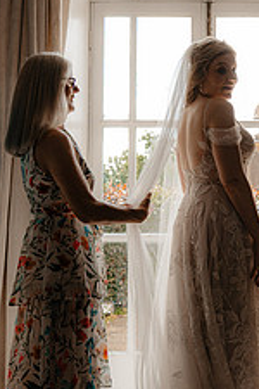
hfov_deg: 19.3
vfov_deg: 28.8
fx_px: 755
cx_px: 205
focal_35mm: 70
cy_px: 157
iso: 320
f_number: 5
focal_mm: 35
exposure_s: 1/160
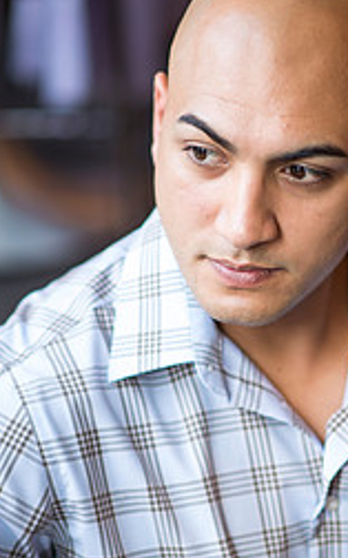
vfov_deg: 13.5
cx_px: 211
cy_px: 381
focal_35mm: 155
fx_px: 2357
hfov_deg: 8.4
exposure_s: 1/100
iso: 160
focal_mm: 85
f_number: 1.8
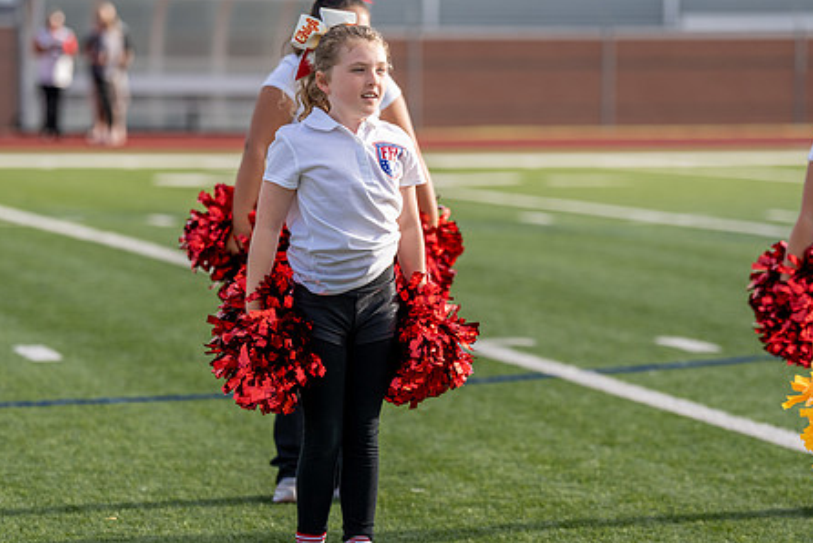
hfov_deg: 10.9
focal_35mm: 189
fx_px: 4271
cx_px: 356
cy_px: 333
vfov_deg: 7.3
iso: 250
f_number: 2.8
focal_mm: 130
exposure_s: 1/3200
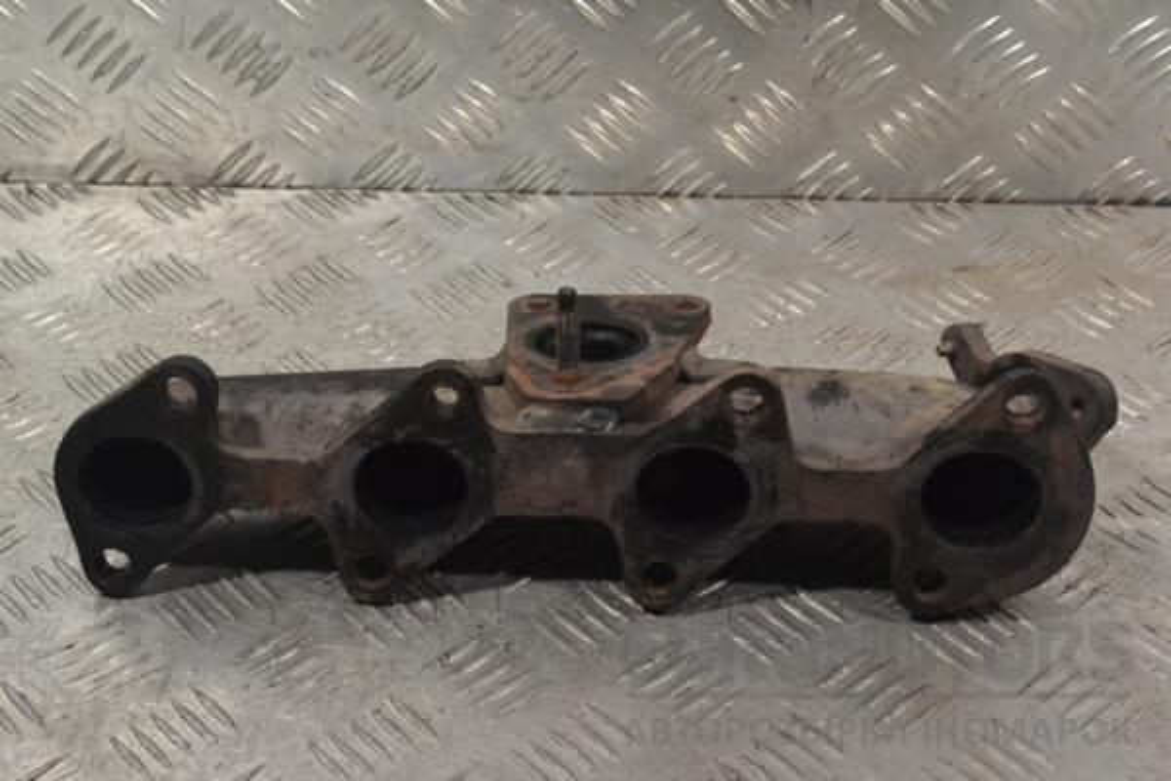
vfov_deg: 20.6
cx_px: 586
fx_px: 2147
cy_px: 390
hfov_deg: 30.5
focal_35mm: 66
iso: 3200
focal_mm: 44
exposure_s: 1/320
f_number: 9
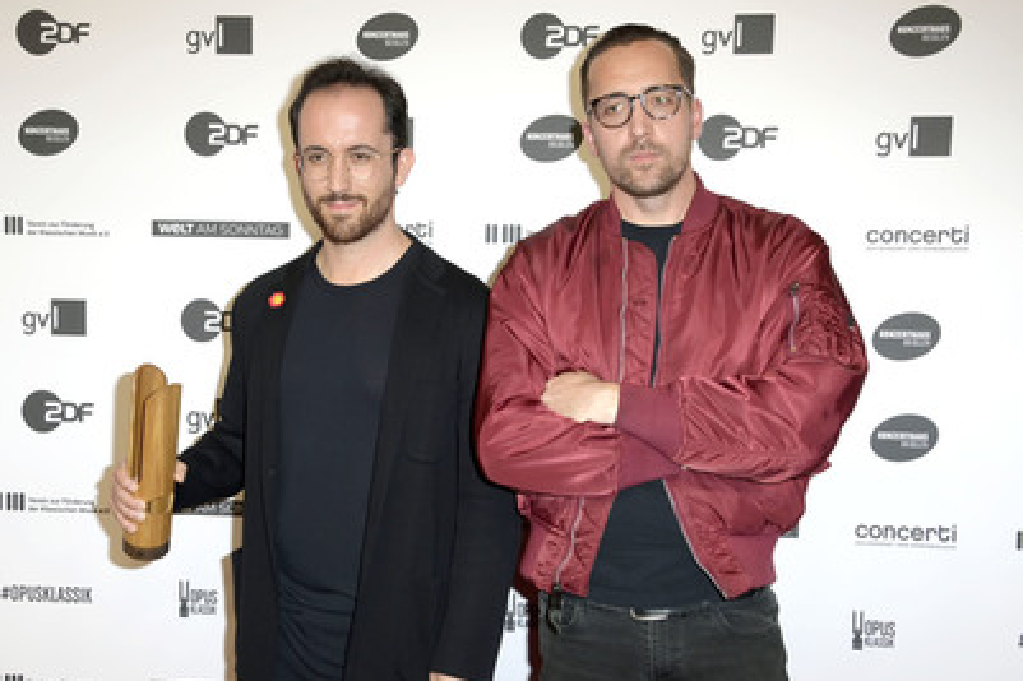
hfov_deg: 36.9
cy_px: 375
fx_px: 1534
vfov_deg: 25.0
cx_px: 473
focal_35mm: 54
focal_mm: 48
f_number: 5.6
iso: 640
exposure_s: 1/200
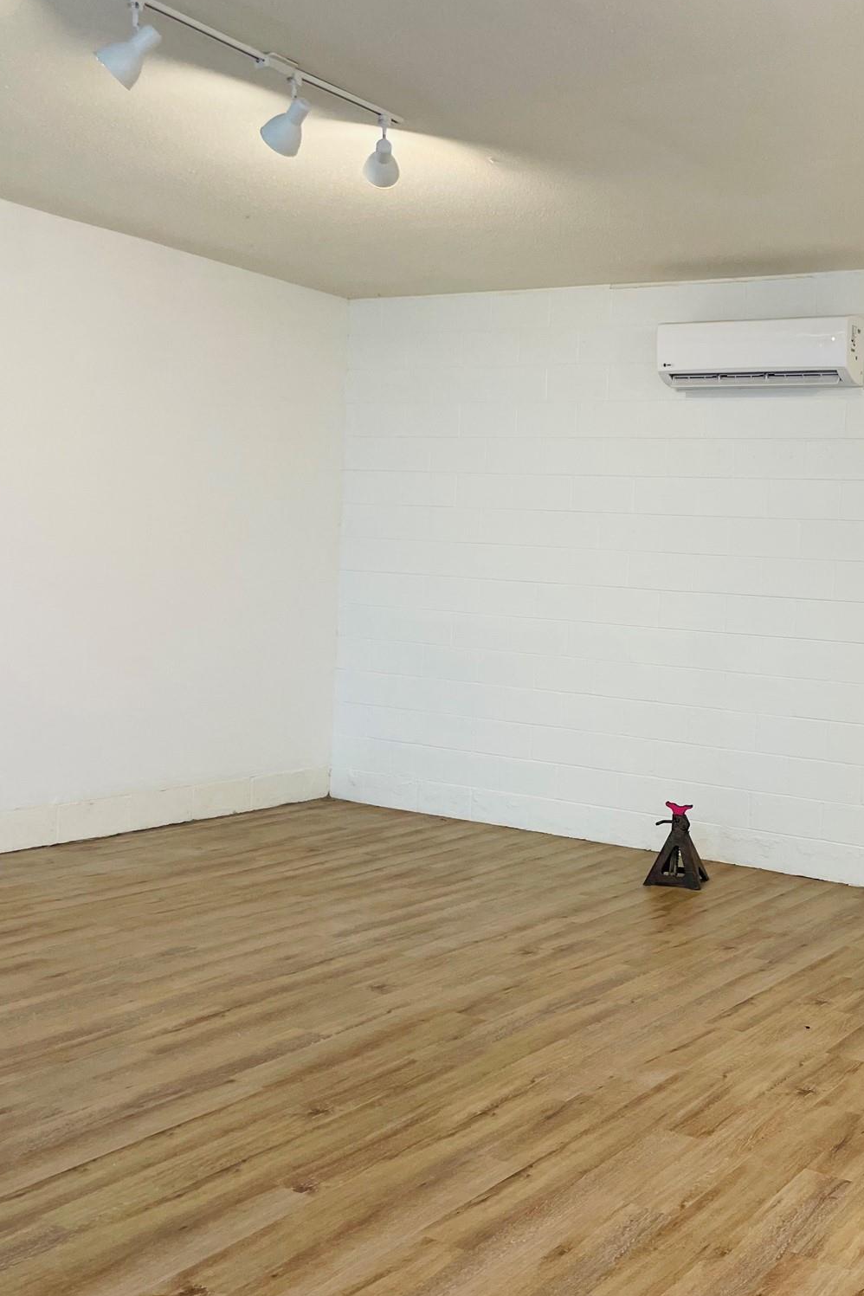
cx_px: 720
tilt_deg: -1.7
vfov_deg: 51.9
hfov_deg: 34.6
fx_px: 1332
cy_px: 639
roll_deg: -3.4
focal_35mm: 37
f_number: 1.6
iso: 125
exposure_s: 1/120
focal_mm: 4.2
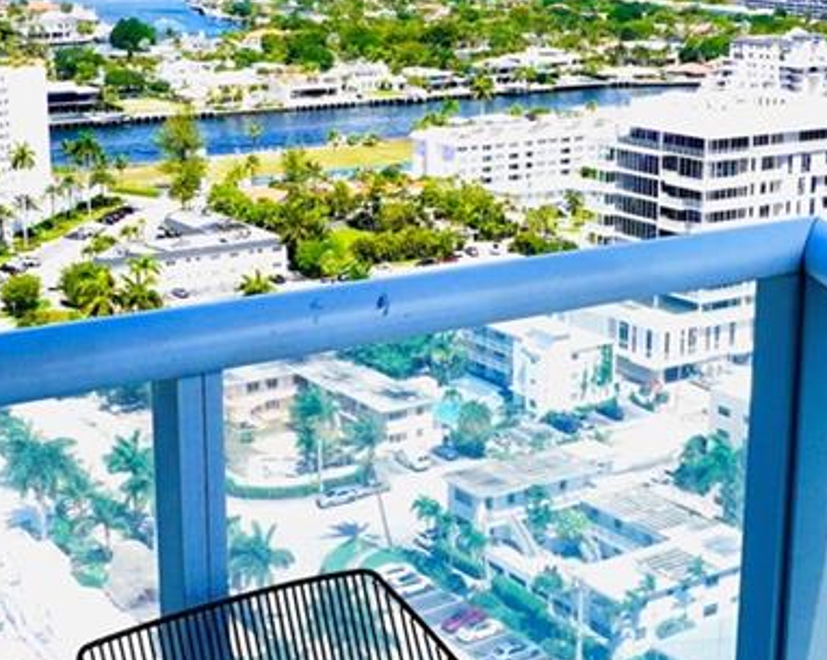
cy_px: 234
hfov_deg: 32.0
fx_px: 1443
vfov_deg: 25.7
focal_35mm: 59
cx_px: 459
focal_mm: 10
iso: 100
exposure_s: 1/320
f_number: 10
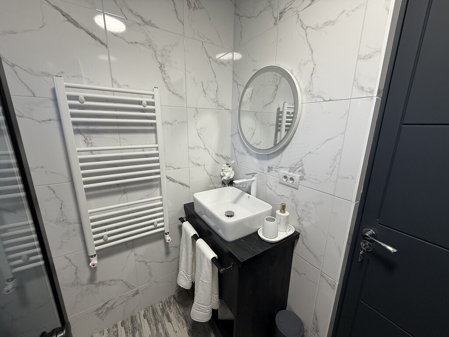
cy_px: 168
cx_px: 224
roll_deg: -0.5
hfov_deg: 102.1
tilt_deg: -14.0
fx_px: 182
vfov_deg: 85.7
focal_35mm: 14
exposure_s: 1/100
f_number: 2.2
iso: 125
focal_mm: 2.22
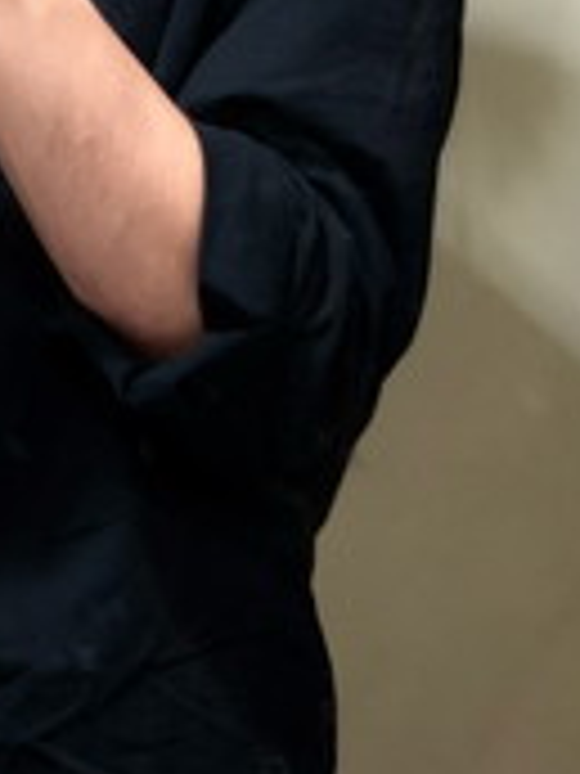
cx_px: -83
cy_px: -227
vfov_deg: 12.9
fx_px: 3306
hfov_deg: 9.9
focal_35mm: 148
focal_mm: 6.76
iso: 640
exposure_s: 1/25
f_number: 1.78
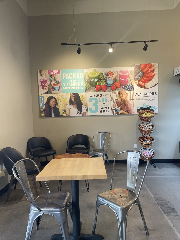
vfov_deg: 67.3
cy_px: 120
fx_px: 180
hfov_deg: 53.1
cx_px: 90
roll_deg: +1.8
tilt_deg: -3.2
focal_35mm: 26
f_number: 1.6
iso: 64
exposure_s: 1/60
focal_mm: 4.2
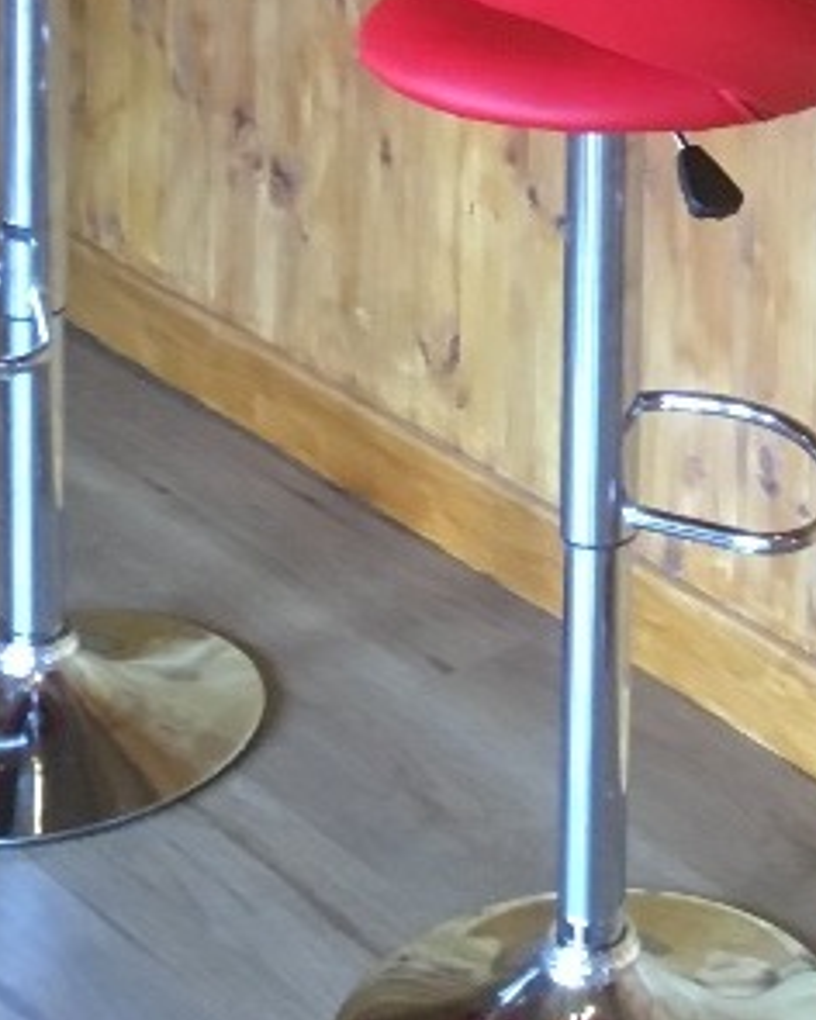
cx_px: 1151
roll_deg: -1.5
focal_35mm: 115
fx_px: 3472
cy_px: -660
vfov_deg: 15.1
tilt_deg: -7.6
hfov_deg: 12.8
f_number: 2.2
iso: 160
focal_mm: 4.15
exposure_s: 1/33
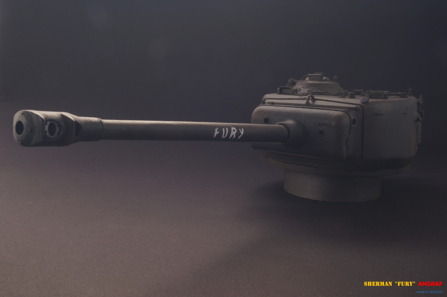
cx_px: 224
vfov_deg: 34.1
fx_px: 484
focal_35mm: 39
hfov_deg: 49.6
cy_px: 148
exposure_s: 1/4
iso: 100
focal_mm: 26
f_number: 25
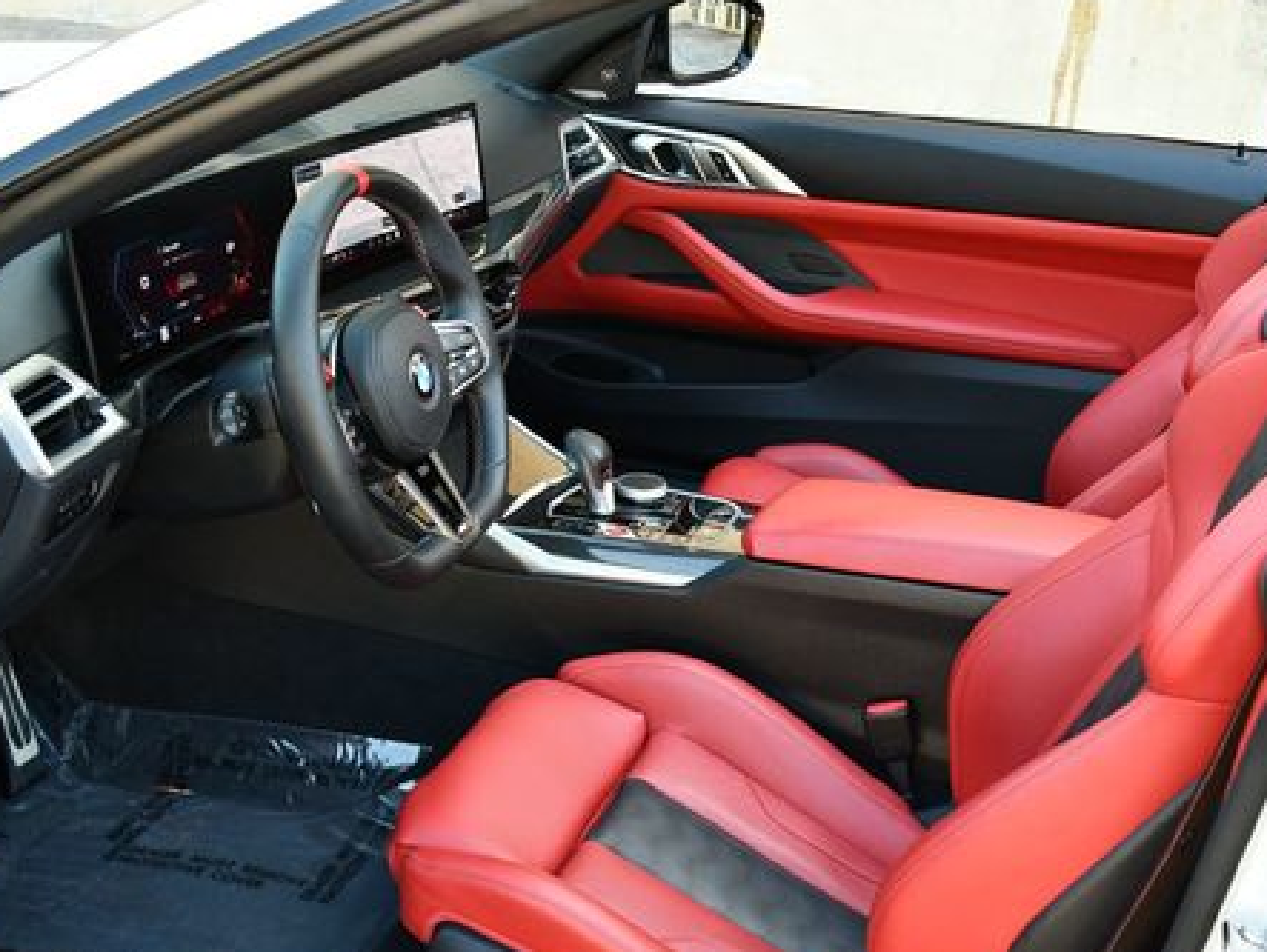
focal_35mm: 50
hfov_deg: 38.1
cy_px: 600
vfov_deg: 29.0
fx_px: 1832
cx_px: 692
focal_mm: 18
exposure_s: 1/250
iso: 560
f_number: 3.5
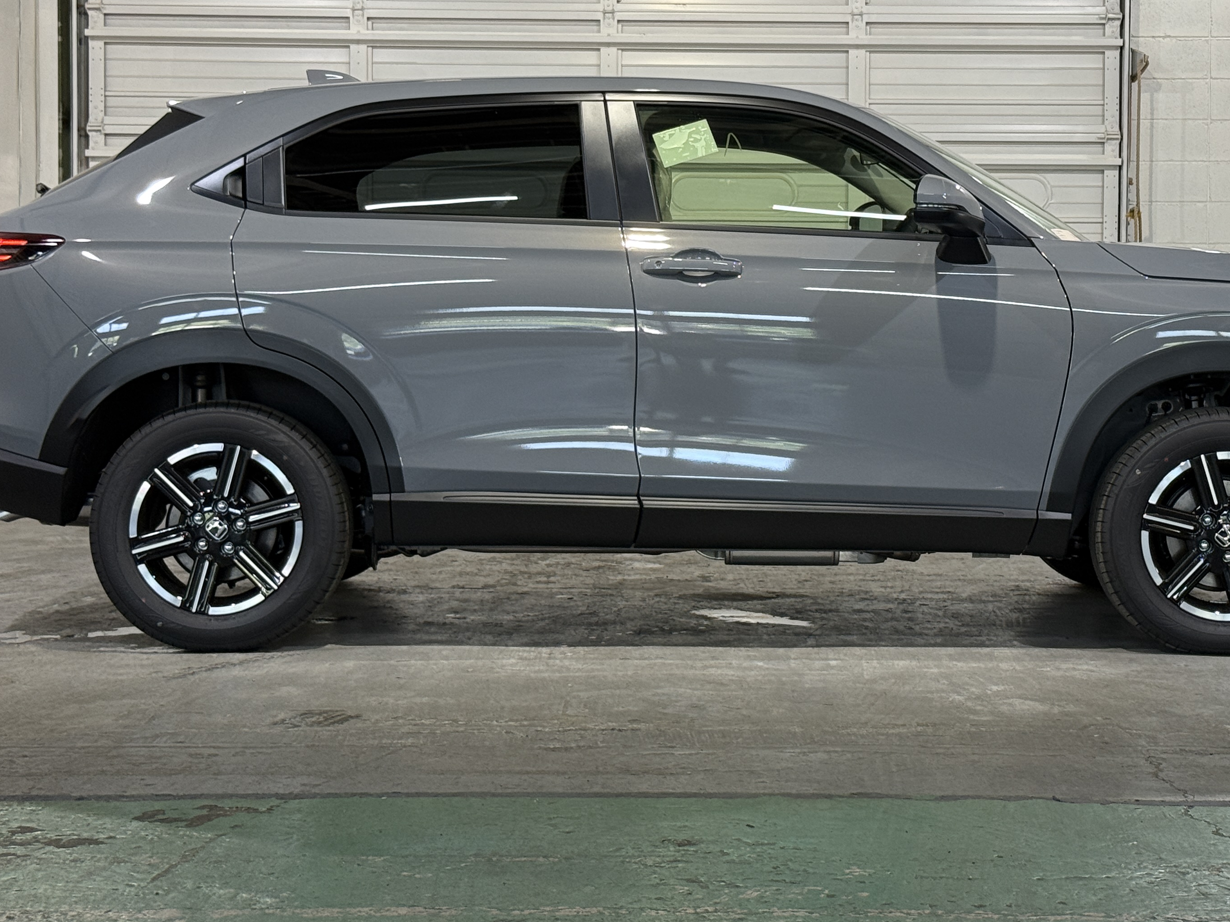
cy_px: 313
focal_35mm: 71
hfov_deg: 27.3
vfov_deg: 20.7
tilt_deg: -0.1
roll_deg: -1.1
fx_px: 2523
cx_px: 740
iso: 80
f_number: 1.78
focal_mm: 6.76
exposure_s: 1/60
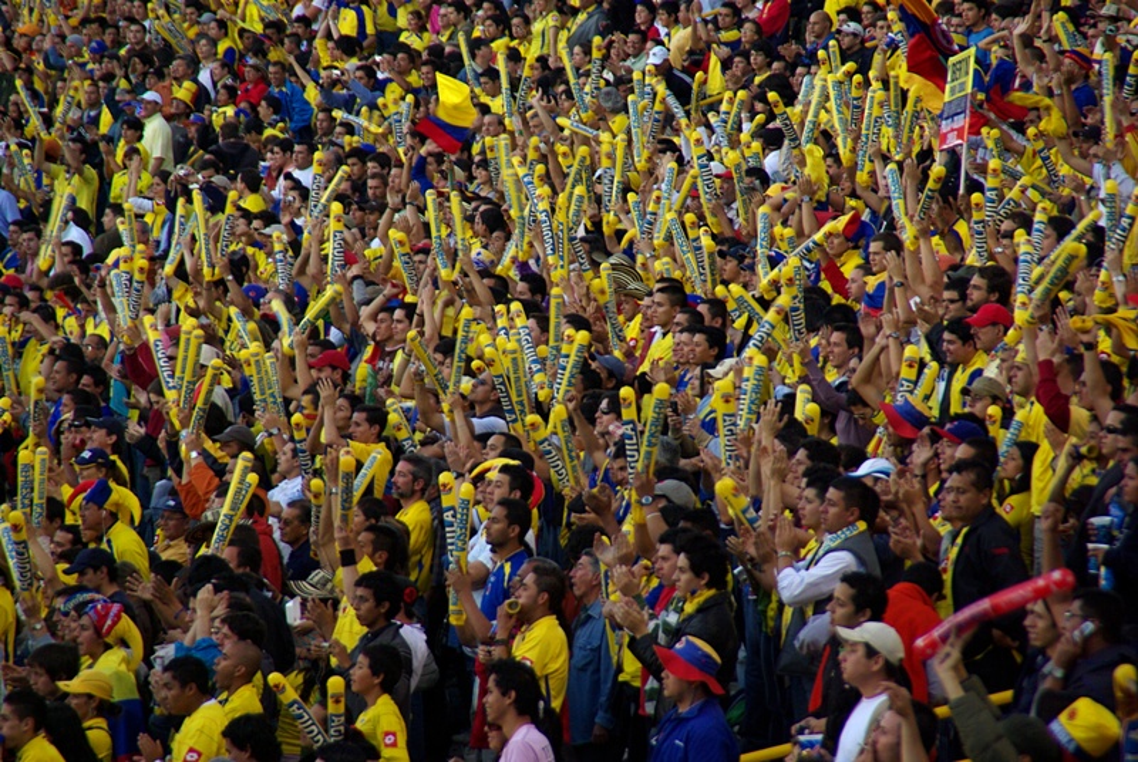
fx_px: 9497
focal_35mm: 300
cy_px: 381
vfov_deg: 4.6
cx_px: 569
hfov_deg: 6.9
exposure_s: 1/125
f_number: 6.3
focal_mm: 200
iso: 400
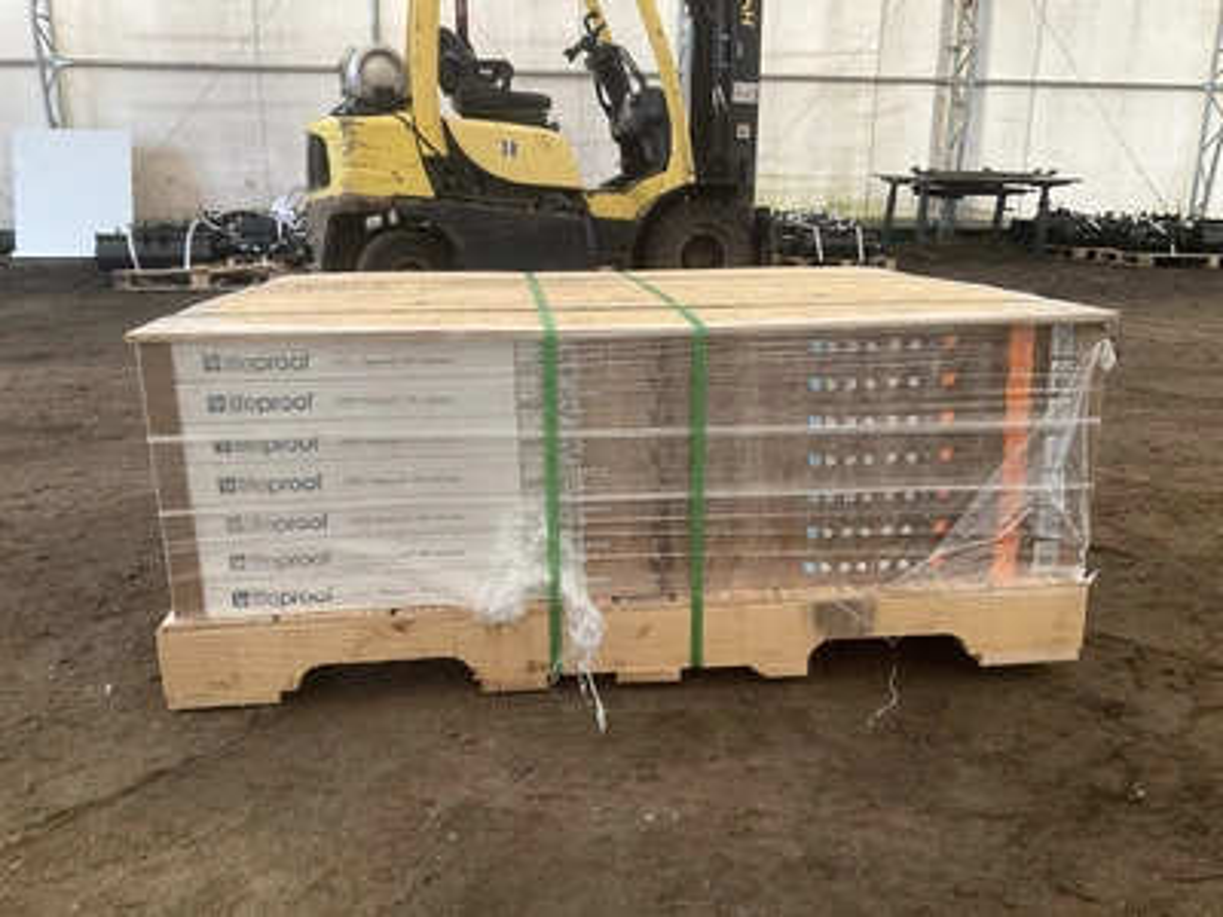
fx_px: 1025
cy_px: 458
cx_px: 612
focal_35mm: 29
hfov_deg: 61.7
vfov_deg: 48.2
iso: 100
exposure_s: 1/60
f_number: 1.8
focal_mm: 3
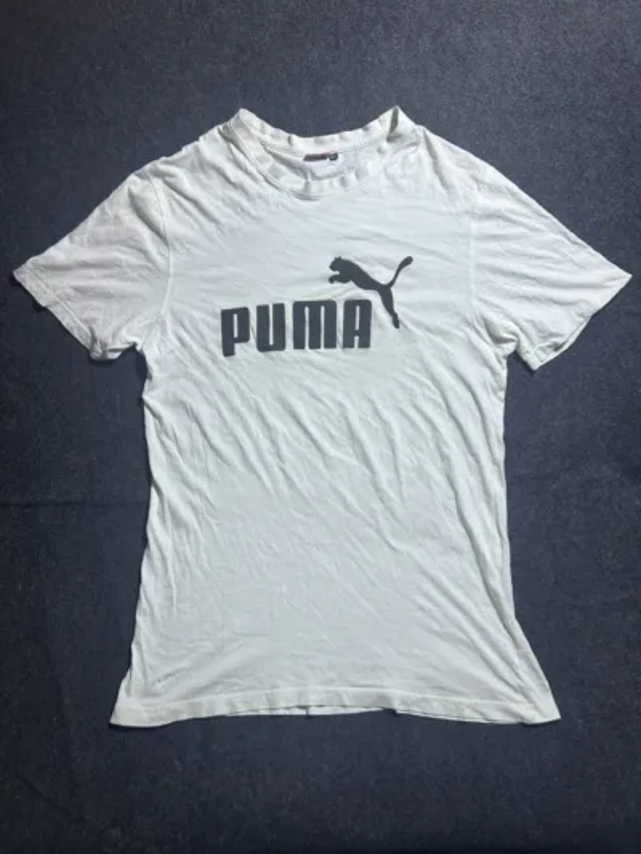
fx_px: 642
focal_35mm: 26
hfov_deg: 53.1
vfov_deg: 67.3
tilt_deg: -61.6
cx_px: 320
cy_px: 427
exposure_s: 1/50
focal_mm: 5.7
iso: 80
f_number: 1.5
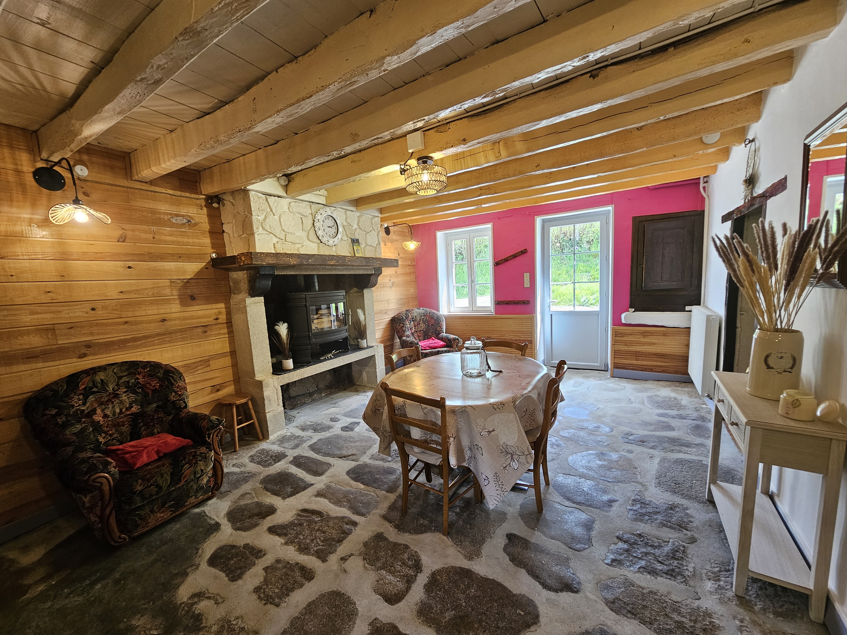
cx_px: 424
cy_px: 318
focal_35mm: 13
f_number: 2.2
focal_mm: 2.2
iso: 125
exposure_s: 1/50
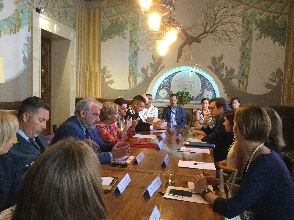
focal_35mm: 31
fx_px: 263
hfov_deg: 58.4
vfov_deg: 45.4
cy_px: 110
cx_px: 147
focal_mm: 3.3
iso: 250
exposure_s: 1/33
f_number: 2.4
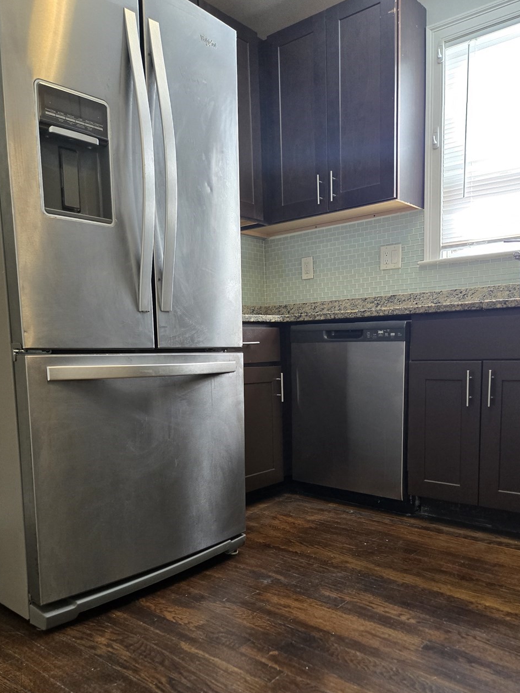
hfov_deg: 49.7
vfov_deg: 62.9
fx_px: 561
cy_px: 417
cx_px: 286
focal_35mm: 28
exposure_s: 1/120
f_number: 1.8
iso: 500
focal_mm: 5.4
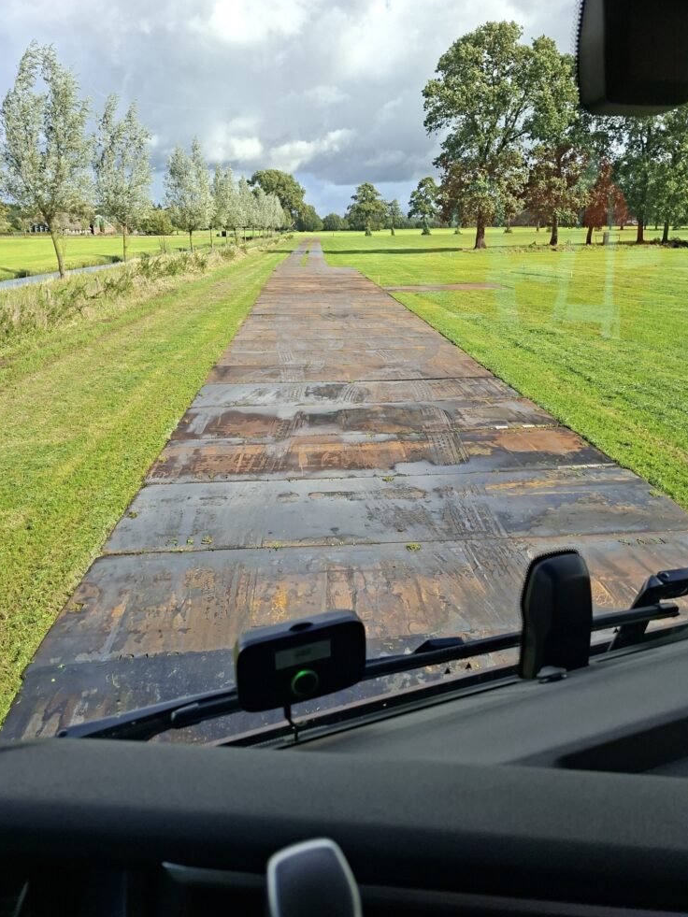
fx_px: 636
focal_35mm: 24
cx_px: 336
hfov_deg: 56.8
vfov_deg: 71.6
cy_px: 439
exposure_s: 1/1126
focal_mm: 5.54
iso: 50
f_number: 1.8
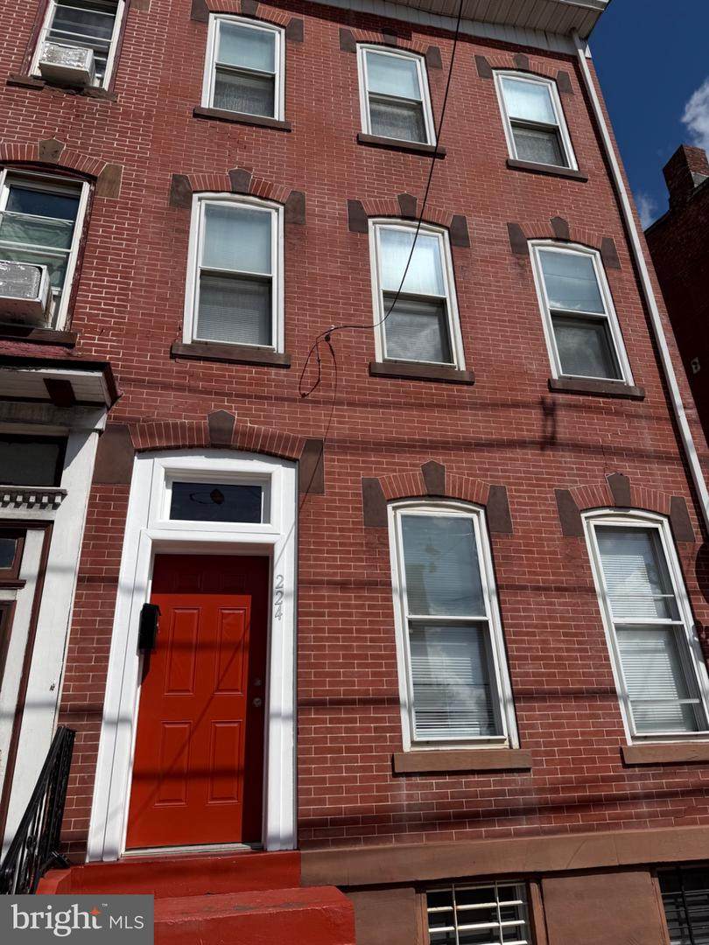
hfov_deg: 56.8
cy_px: 472
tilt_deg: +28.3
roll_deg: +1.7
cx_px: 354
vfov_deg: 71.6
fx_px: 655
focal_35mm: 24
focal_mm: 6.76
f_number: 1.78
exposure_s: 1/9091
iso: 80
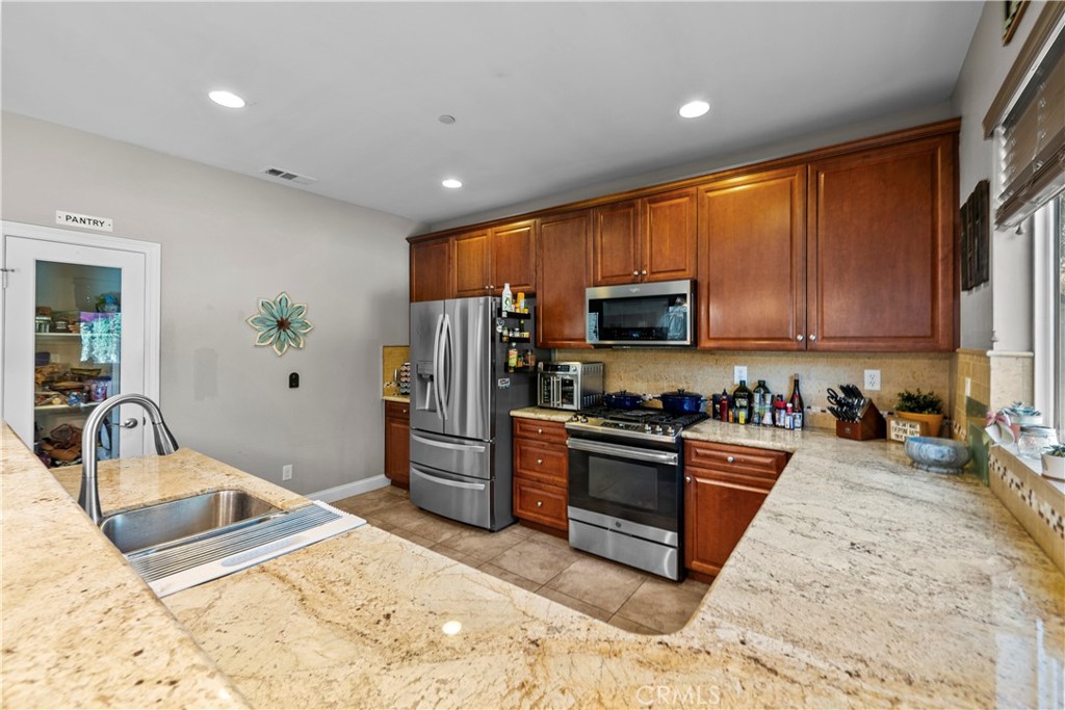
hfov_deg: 104.2
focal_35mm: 14
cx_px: 532
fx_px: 414
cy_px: 355
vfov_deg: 81.2
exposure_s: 1
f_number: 9
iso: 80
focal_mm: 14
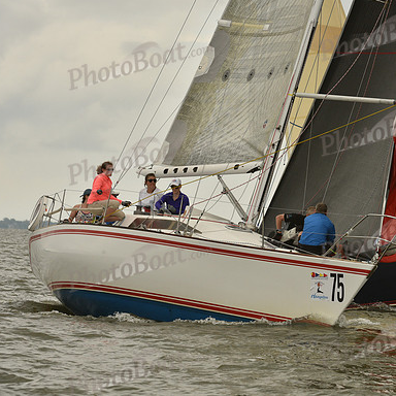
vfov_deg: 6.8
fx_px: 3326
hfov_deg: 6.8
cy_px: 197
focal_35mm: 257
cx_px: 267
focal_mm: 200
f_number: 9
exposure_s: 1/800
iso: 400
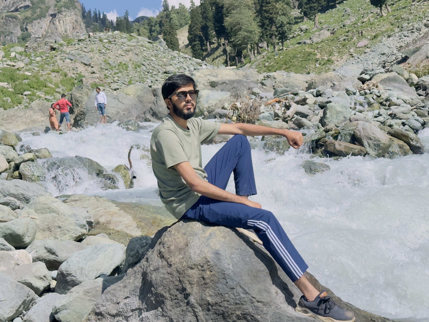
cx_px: 203
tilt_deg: +3.2
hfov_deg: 32.2
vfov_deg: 24.4
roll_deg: +5.6
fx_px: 744
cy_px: 133
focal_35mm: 60
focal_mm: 6.86
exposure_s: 1/5000
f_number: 1.78
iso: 64
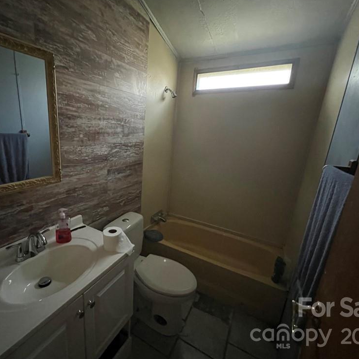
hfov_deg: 86.5
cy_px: 181
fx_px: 188
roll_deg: -2.1
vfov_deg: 87.4
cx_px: 147
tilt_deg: -13.8
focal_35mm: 16
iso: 1250
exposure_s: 1/34
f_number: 1.8
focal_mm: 1.57
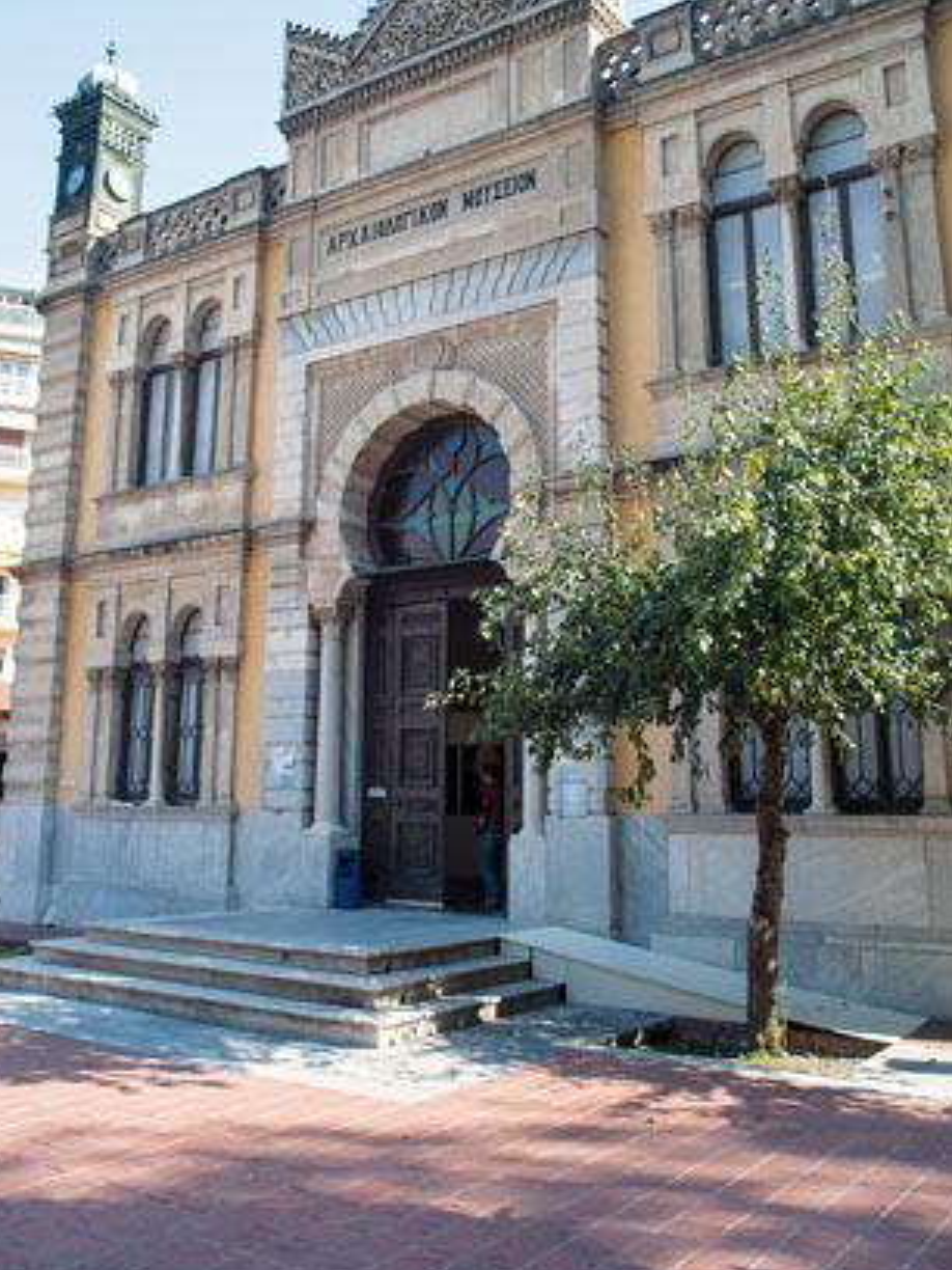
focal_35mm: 33
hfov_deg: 42.9
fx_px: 1210
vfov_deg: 55.0
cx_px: 443
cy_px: 523
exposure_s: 1/320
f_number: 2.8
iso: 200
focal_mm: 28
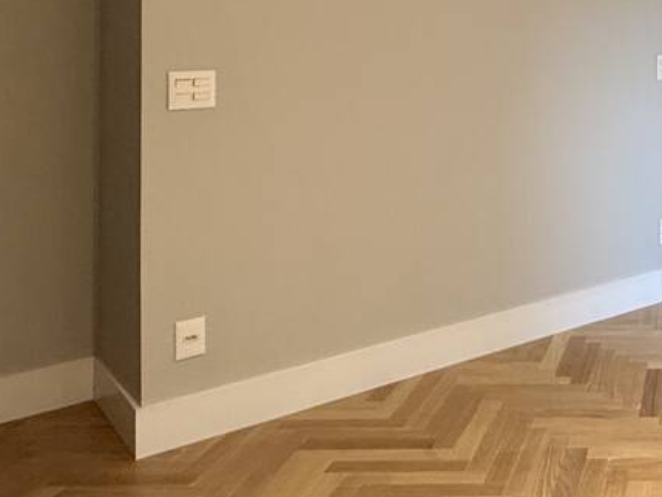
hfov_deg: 34.4
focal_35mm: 47
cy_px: 20
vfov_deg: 29.2
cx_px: 744
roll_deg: -0.5
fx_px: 899
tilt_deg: +0.3
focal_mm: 2.22
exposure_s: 1/60
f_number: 2.2
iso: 320
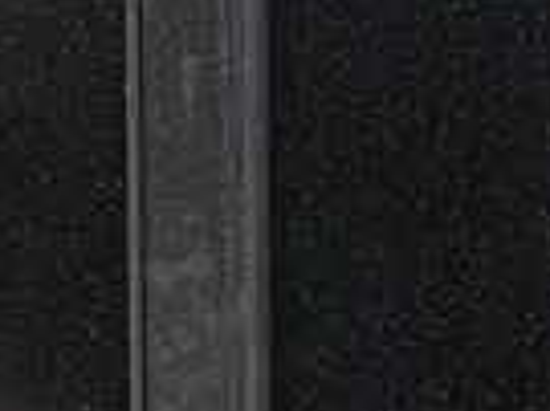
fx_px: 3397
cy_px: -387
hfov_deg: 9.2
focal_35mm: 214
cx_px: 90
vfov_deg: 6.7
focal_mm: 5.75
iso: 50
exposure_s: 1/2331
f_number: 2
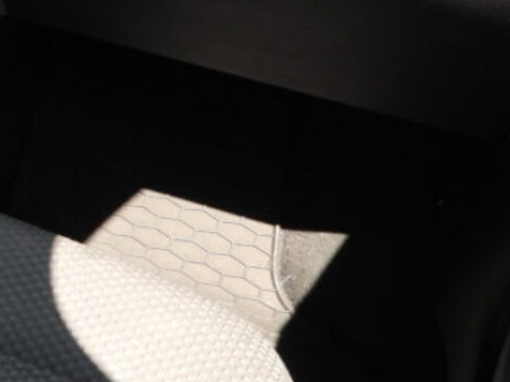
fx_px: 1193
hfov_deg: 19.6
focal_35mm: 81
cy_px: -12
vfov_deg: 17.7
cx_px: -338
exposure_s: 1/200
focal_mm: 4.3
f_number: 2.8
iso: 100
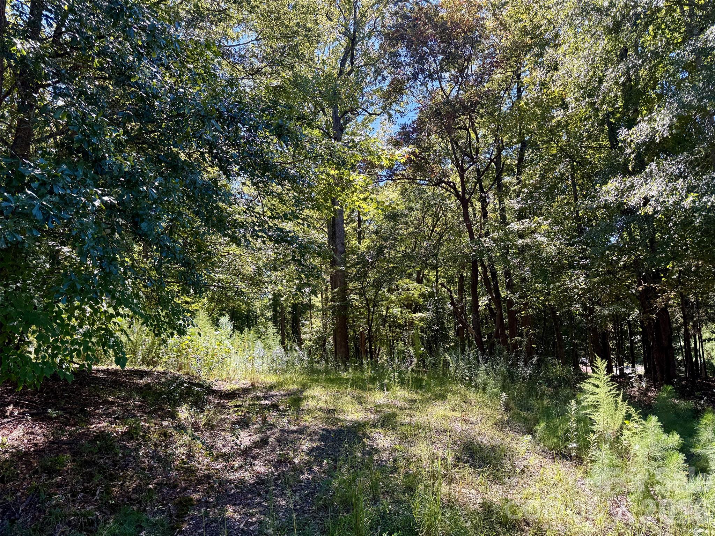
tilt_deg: +10.7
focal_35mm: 24
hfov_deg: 71.6
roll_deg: +4.1
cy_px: 268
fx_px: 496
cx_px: 358
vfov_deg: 56.8
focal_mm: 6.76
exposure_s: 1/514
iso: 80
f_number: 1.78
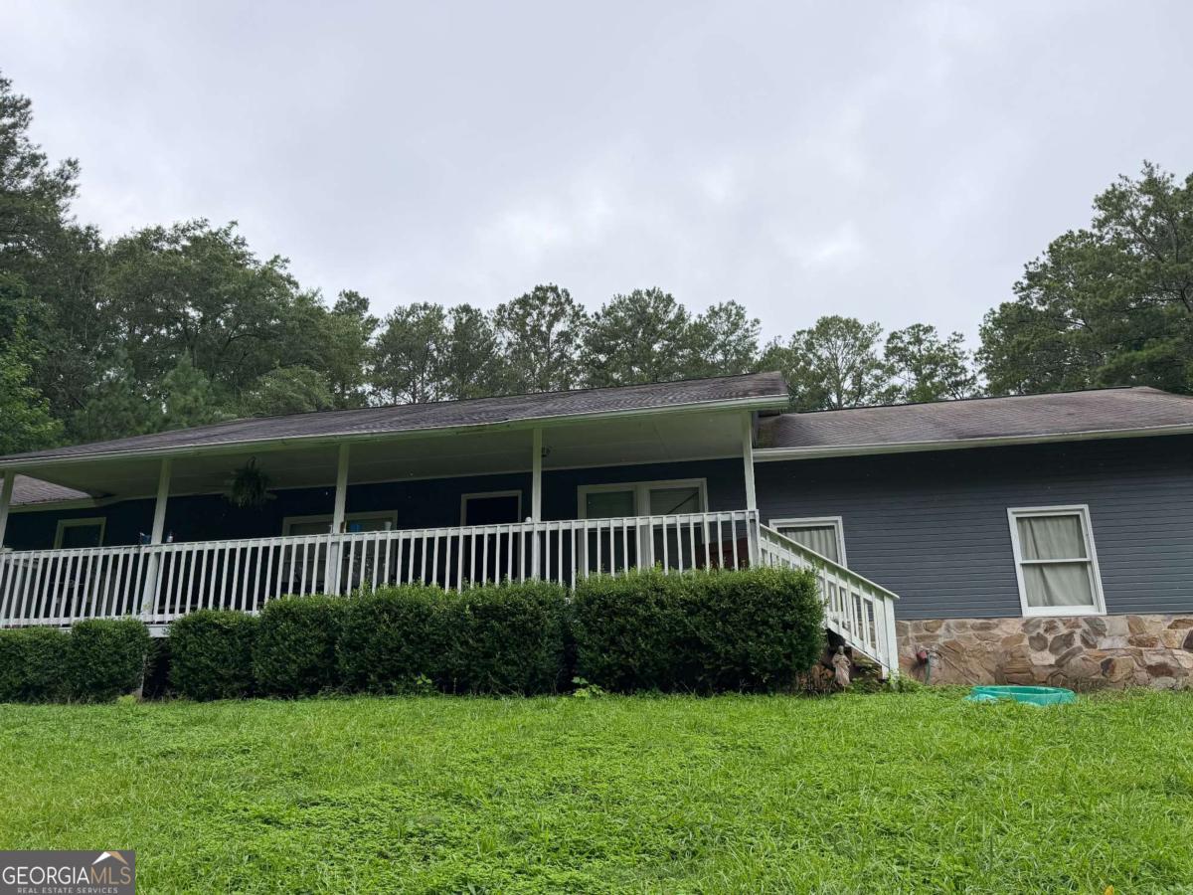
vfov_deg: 56.8
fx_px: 827
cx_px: 596
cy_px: 448
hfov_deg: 71.6
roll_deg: +0.1
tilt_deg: +19.2
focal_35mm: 24
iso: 80
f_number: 1.78
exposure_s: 1/2000
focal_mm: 6.76
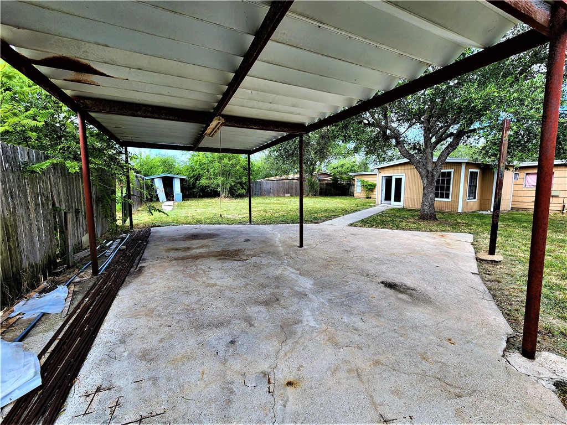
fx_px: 213
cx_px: 284
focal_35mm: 13
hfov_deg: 106.2
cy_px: 212
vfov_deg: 89.9
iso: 50
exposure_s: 1/375
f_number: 2.2
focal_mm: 2.2
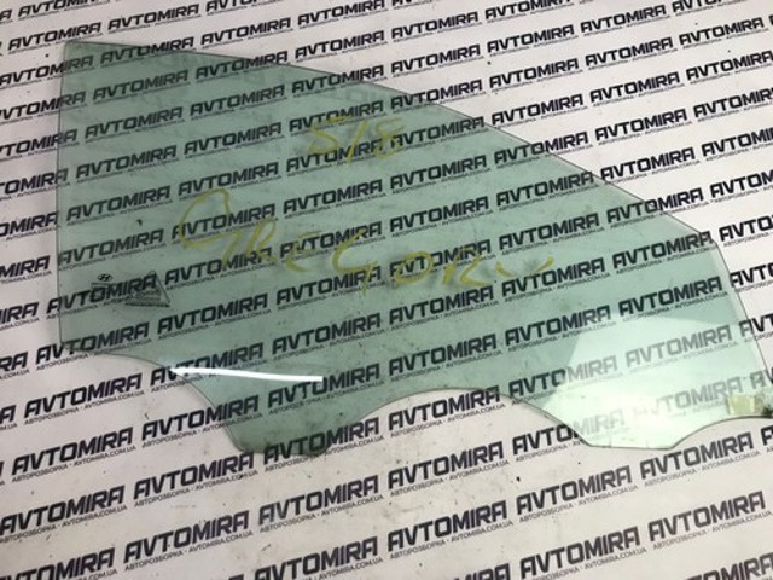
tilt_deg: -68.7
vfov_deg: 49.7
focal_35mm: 28
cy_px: 290
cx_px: 386
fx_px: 625
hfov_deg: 63.4
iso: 32
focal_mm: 3.99
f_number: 1.8
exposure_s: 1/50
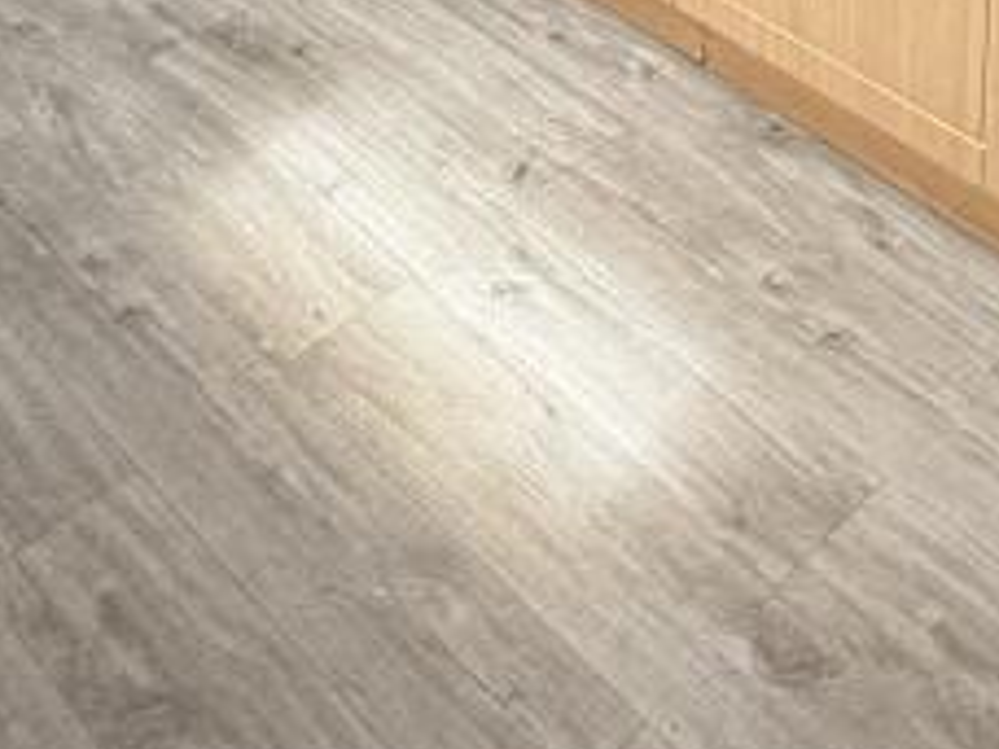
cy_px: -307
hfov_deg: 30.2
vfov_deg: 20.6
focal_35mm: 63
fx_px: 1818
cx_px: 758
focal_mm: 2.22
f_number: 2.2
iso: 50
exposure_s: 1/121
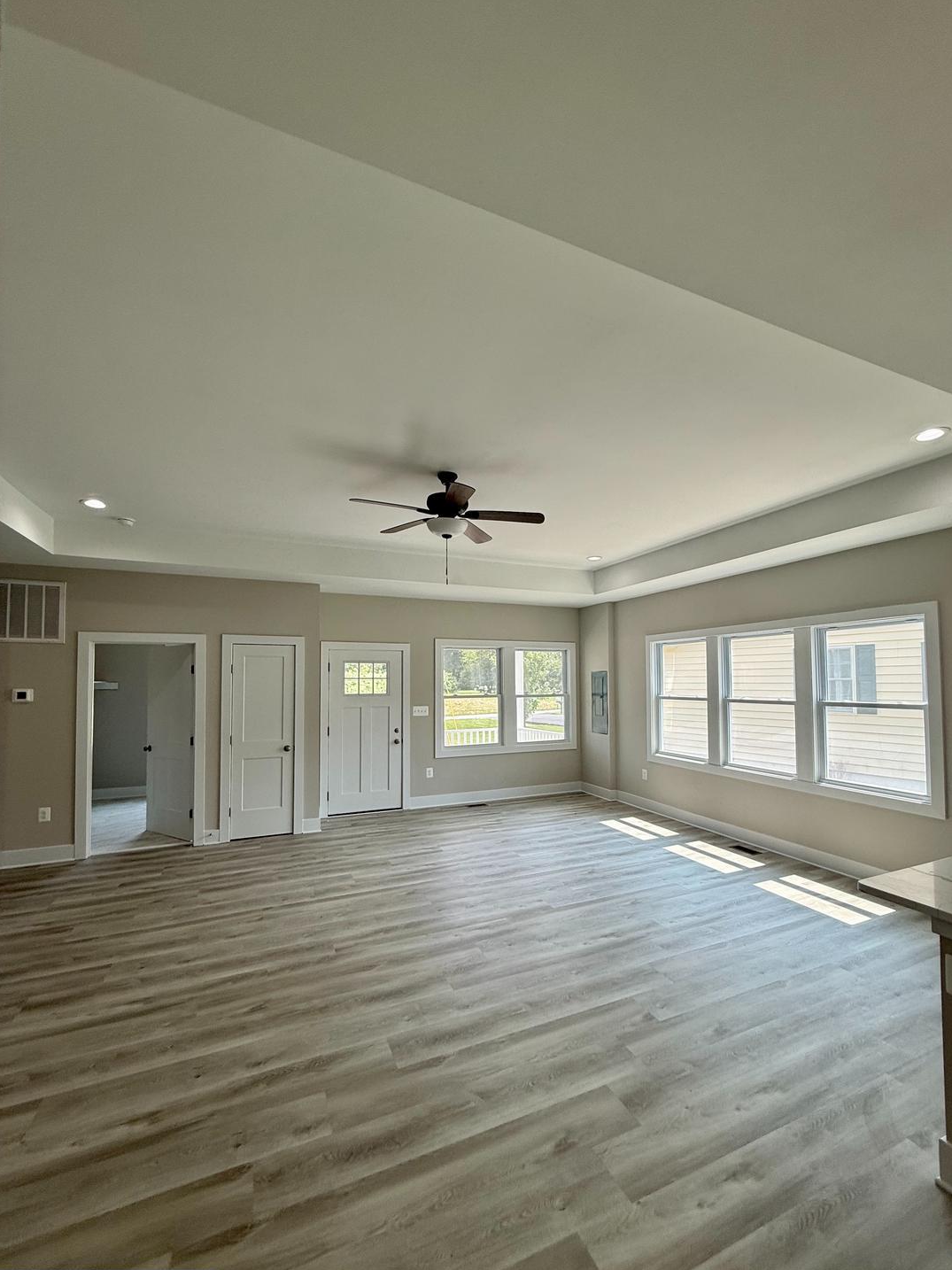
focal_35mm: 15
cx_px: 507
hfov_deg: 81.6
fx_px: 550
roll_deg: +1.0
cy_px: 662
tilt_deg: +2.9
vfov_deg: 98.1
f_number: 2.2
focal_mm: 2.22
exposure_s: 1/152
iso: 50
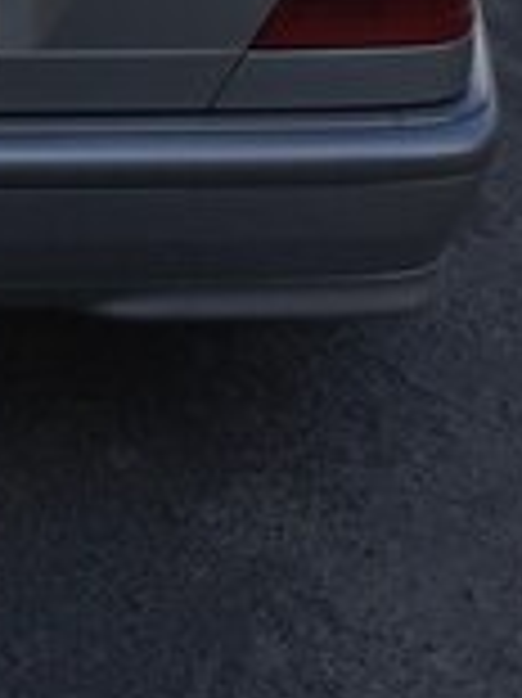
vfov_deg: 19.8
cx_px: -22
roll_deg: -0.2
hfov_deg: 15.5
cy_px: -144
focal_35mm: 93
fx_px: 1872
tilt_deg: -12.9
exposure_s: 1/1721
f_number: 2.2
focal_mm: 4.15
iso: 32
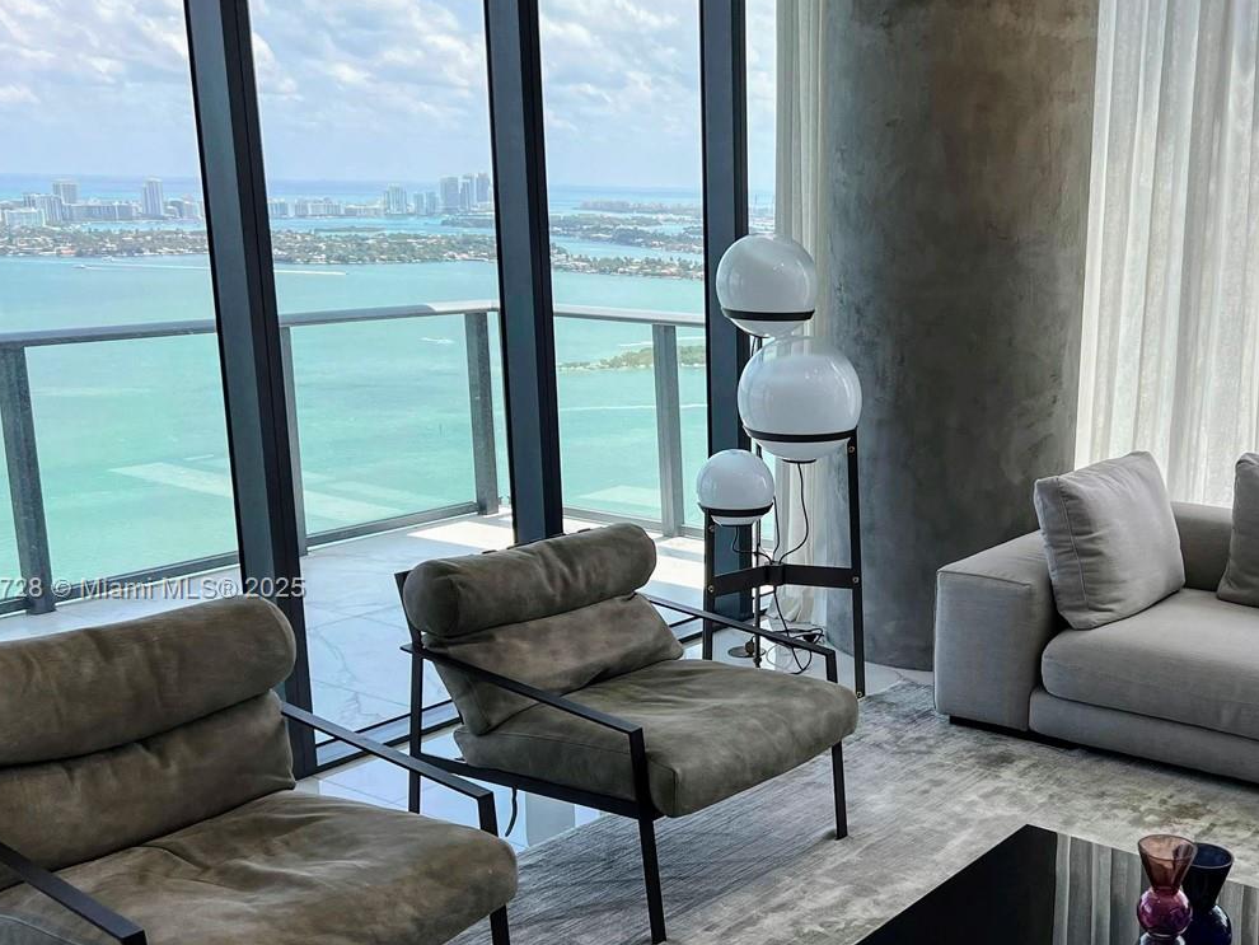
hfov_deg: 43.6
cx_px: 916
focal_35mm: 42
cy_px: 590
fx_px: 1528
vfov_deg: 34.2
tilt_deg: -15.2
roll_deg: -1.3
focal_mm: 5.7
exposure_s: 1/1669
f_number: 1.5
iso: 50
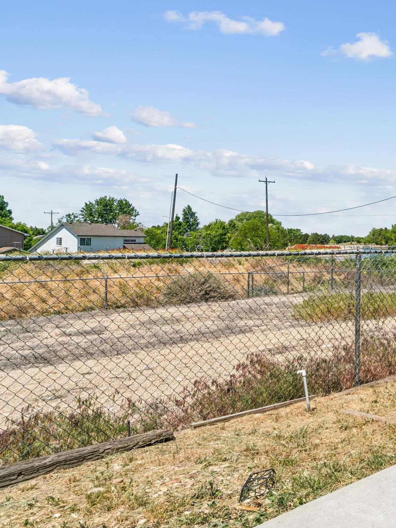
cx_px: 553
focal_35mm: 35
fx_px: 537
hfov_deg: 29.6
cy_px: 253
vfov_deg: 52.3
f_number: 13
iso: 400
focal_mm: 17.1
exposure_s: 1/500
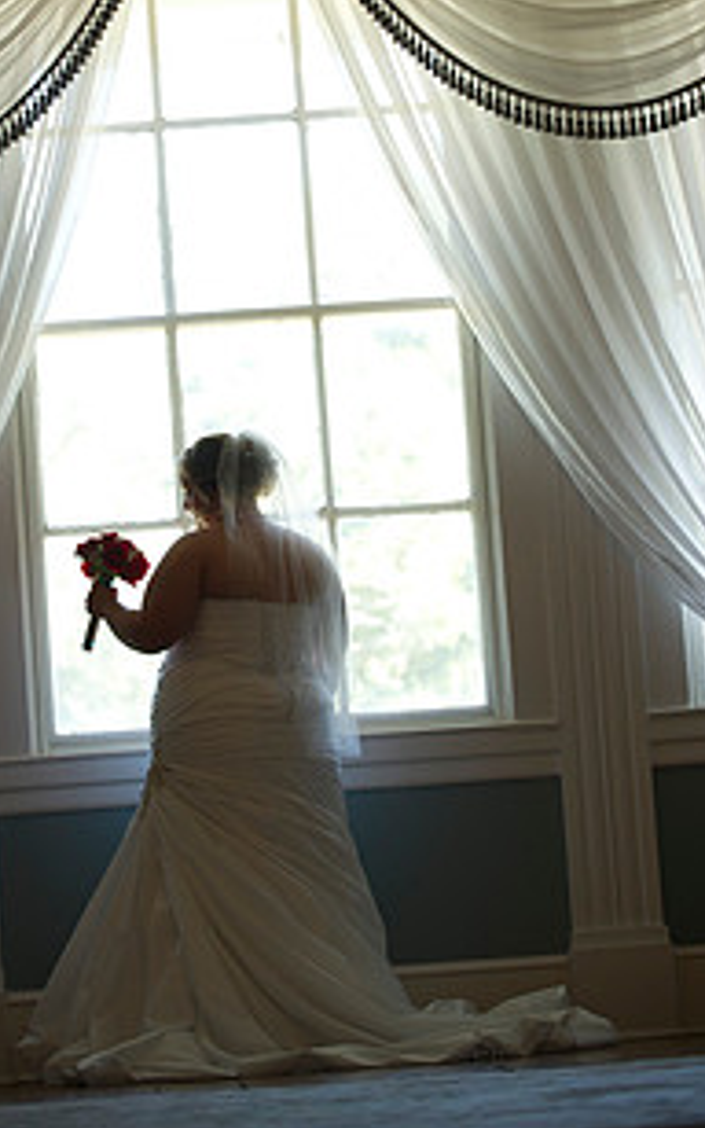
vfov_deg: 13.7
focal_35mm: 152
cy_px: 312
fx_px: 4671
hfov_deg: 8.6
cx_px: 244
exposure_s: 1/80
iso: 400
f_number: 3.2
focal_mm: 102
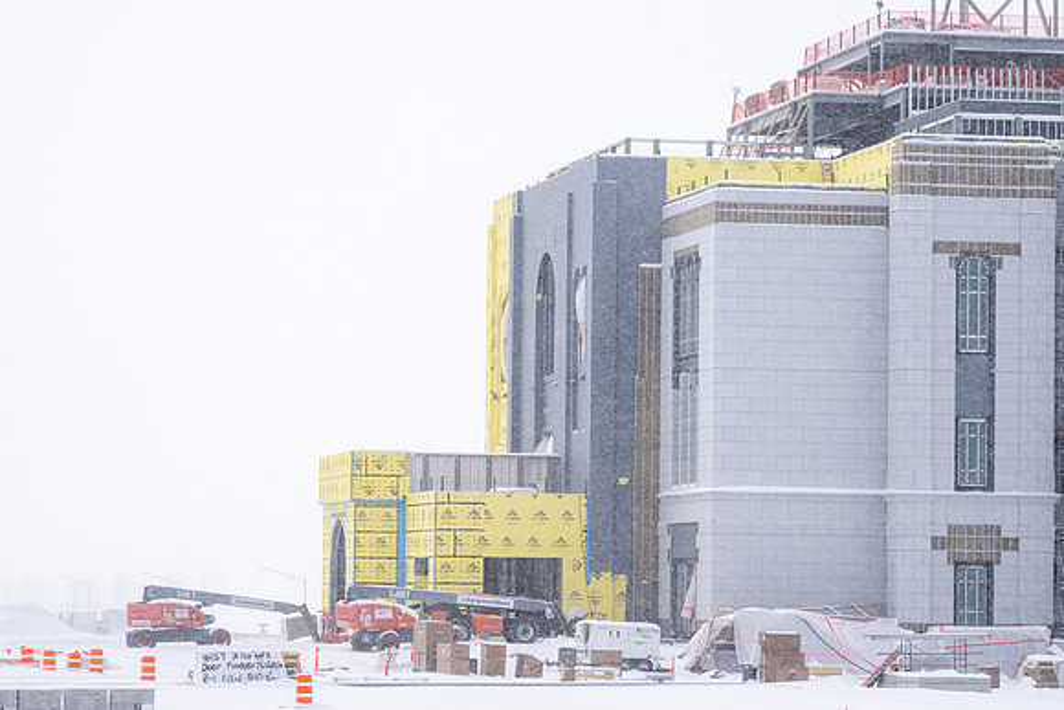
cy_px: 355
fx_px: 4286
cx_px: 532
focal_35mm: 145
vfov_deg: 9.5
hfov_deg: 14.2
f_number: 10
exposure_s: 1/250
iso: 100
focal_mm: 145
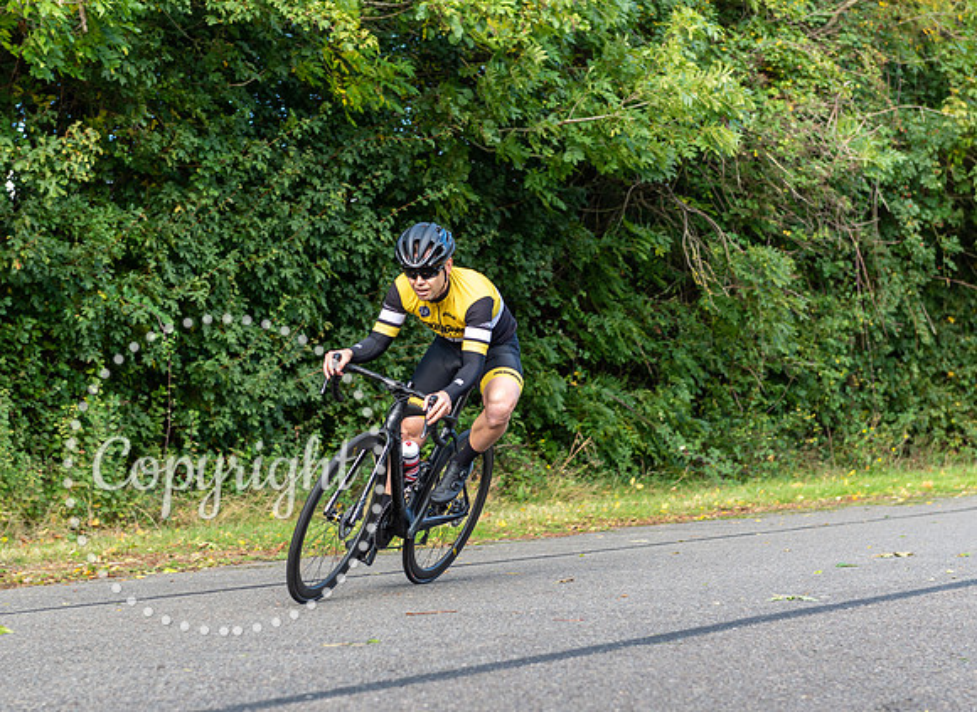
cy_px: 335
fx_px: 2294
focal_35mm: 82
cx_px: 436
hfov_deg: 24.0
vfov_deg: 17.7
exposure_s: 1/500
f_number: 3.5
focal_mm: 66
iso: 200
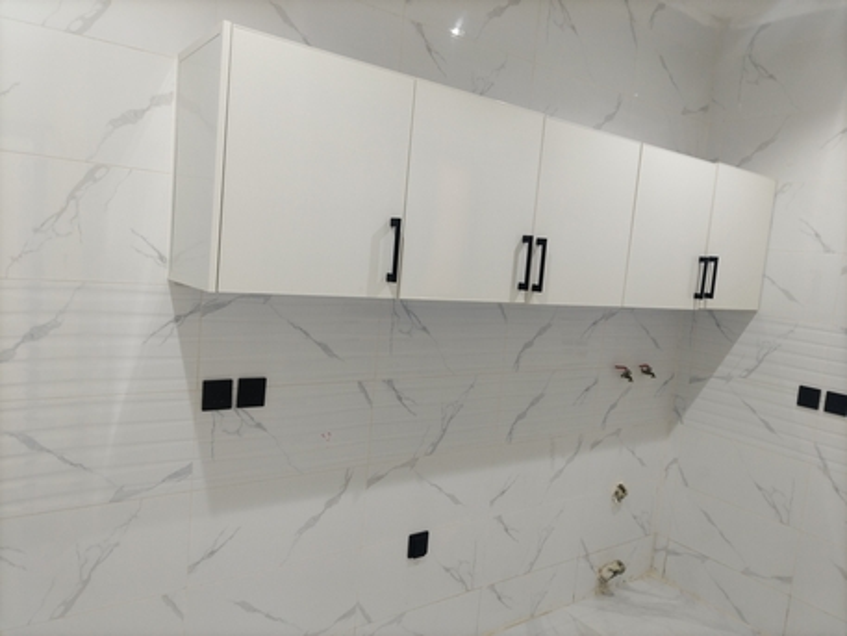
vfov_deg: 53.1
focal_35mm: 26
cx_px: 424
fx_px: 636
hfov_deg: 67.3
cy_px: 318
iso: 404
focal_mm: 4.7
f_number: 1.8
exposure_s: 1/40
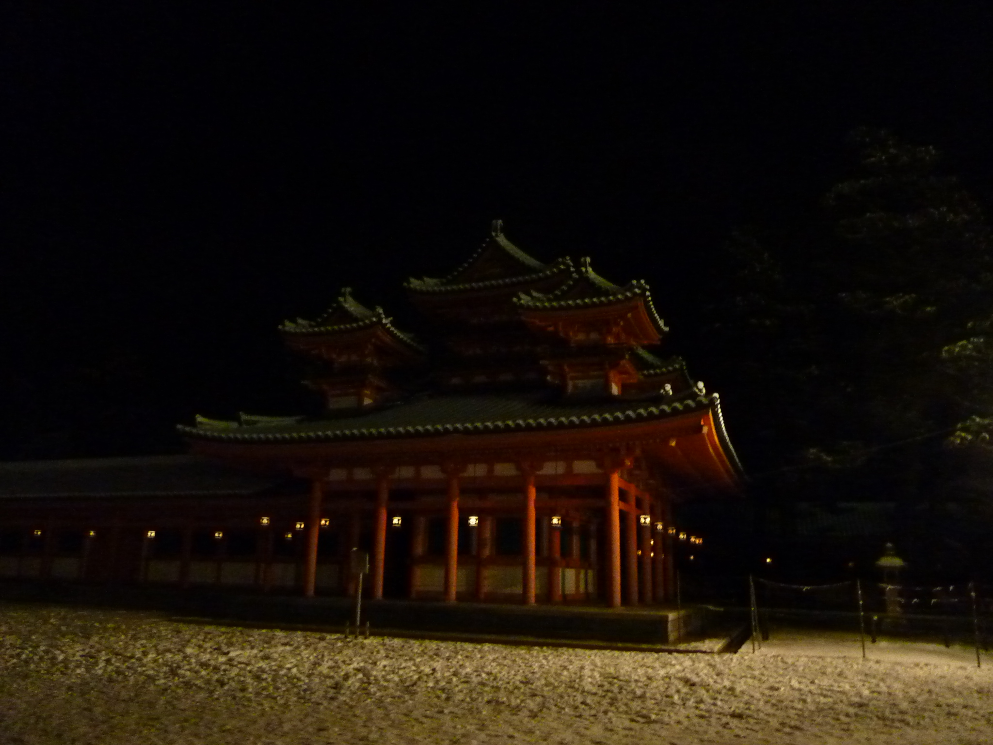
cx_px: 496
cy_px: 372
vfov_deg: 54.9
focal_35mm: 25
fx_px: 717
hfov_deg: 69.4
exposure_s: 1/8
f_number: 3.3
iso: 800
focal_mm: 4.1
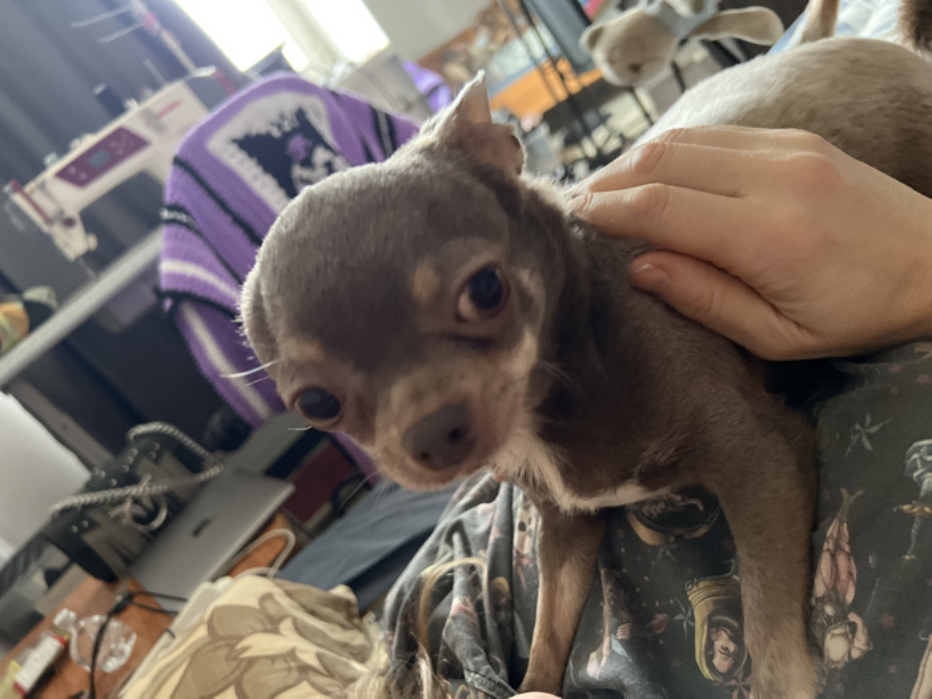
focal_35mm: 26
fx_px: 700
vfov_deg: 53.1
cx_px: 466
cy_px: 350
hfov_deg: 67.3
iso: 500
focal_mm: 5.7
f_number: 1.5
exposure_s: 1/40
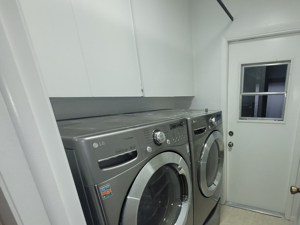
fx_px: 173
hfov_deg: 78.0
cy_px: 158
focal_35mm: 20
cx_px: 209
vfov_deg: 63.4
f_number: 2.2
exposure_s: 1/60
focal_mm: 1.74
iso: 100
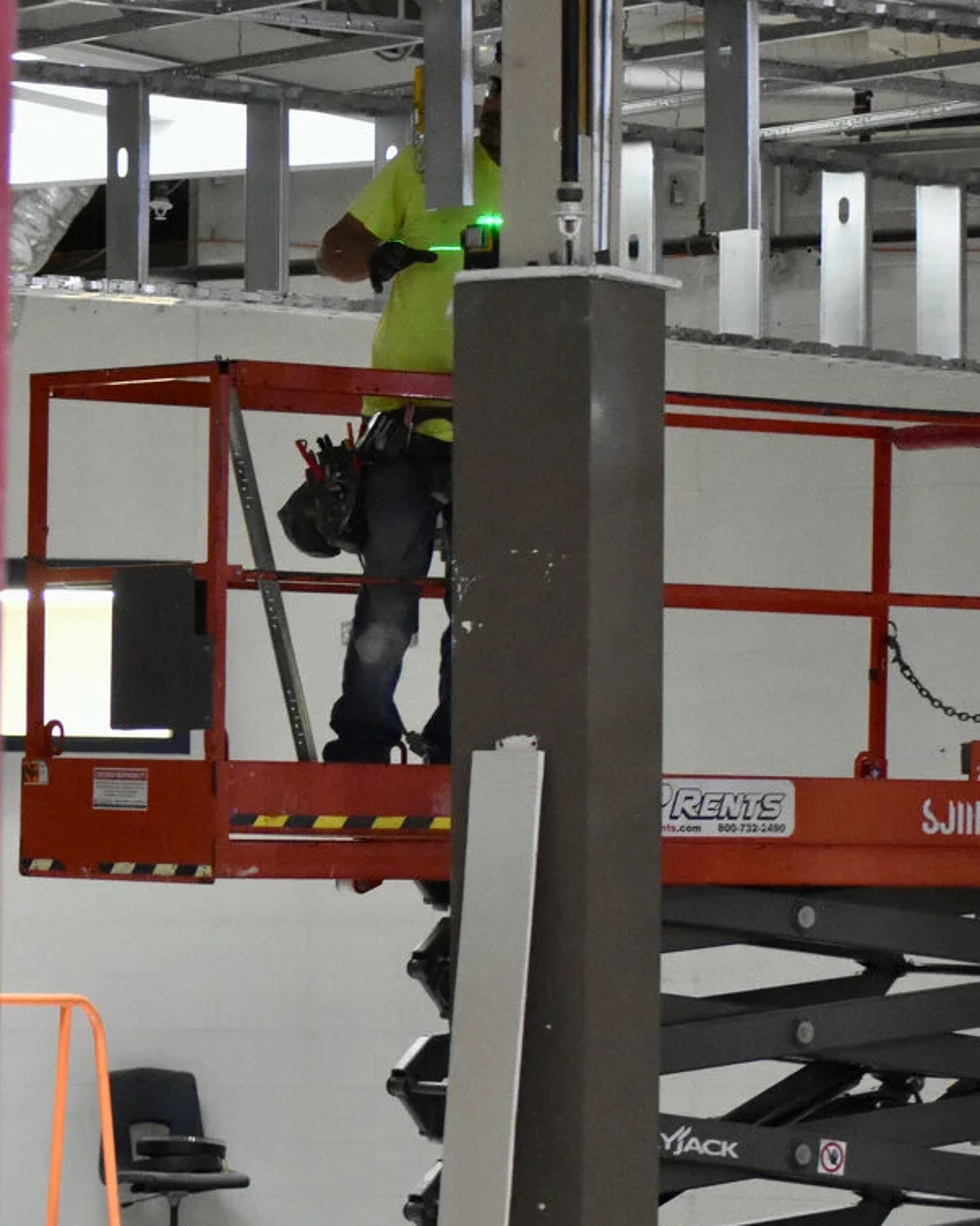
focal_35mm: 164
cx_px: 267
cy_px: 843
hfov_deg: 9.4
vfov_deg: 11.7
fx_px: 5946
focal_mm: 55
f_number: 4
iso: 4000
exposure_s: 1/60
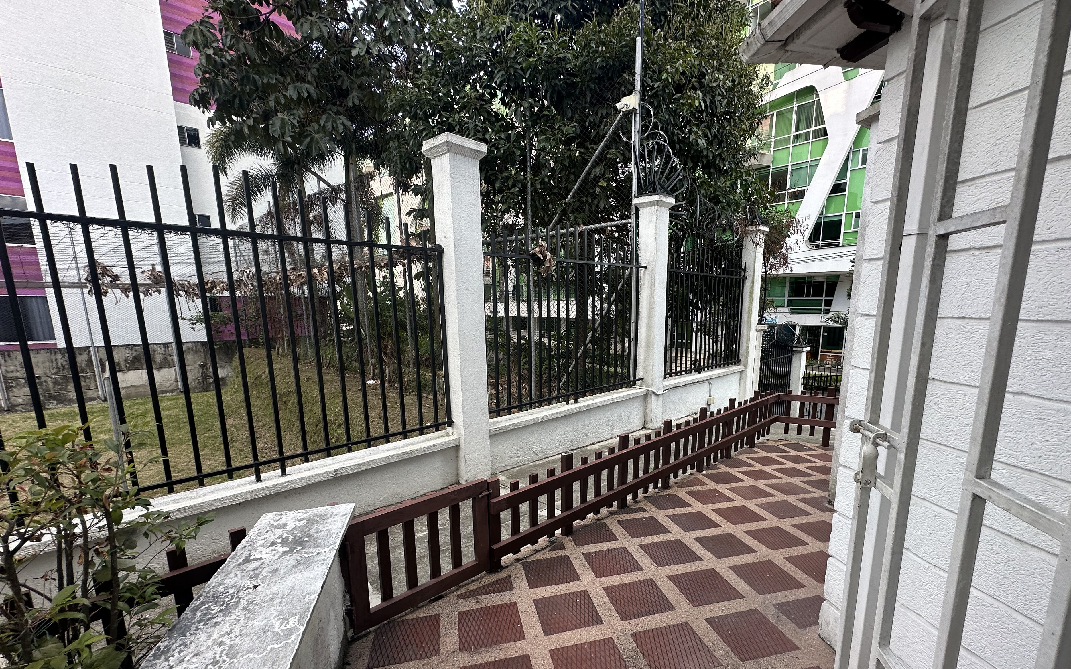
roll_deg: -0.4
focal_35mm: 16
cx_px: 571
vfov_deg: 70.7
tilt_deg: -10.5
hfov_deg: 97.7
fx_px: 467
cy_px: 392
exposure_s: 1/135
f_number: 2.2
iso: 40
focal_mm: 2.22
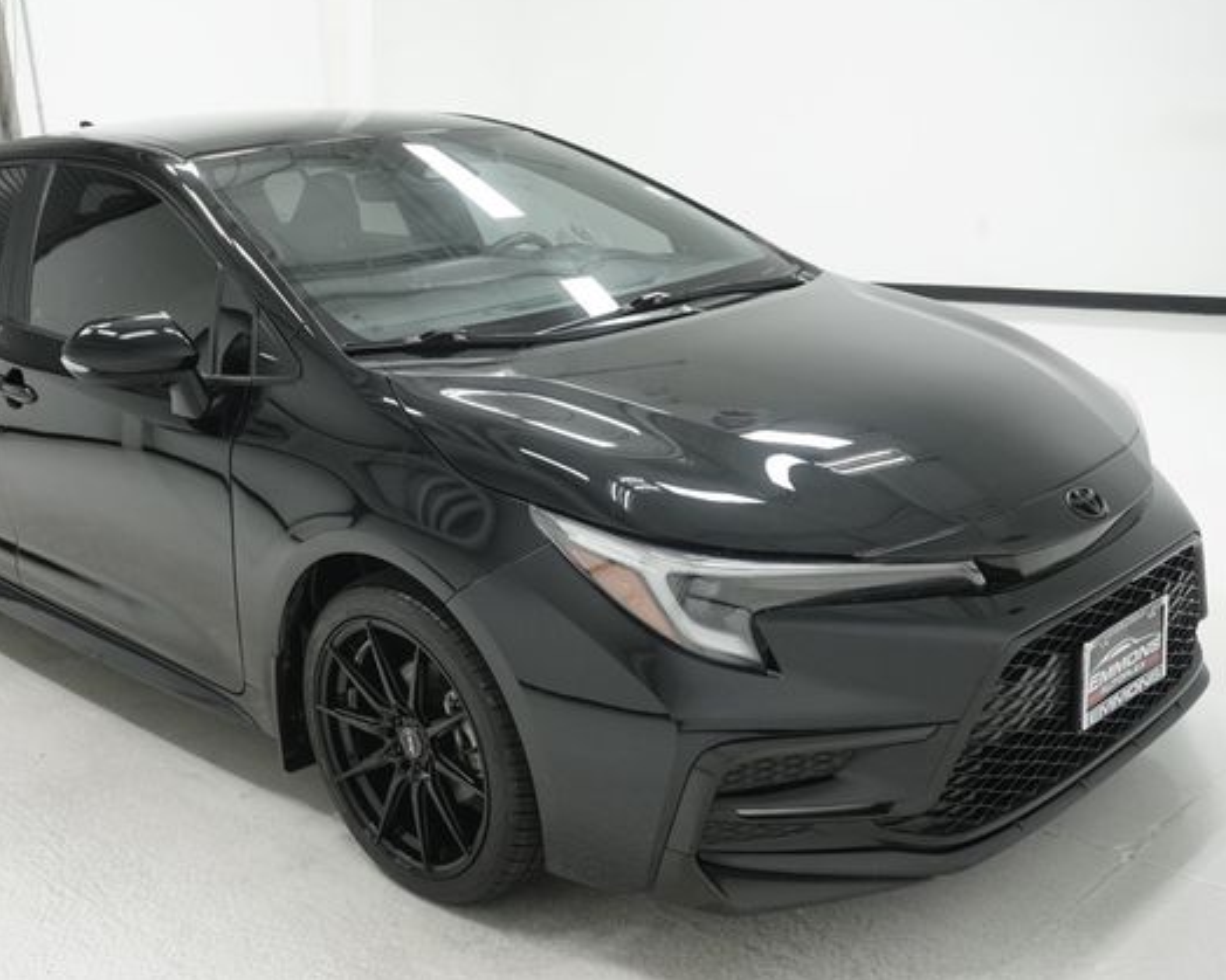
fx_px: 1415
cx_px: 515
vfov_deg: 38.2
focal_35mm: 39
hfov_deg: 46.7
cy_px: 483
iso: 1000
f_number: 5.6
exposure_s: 1/200
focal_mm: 23
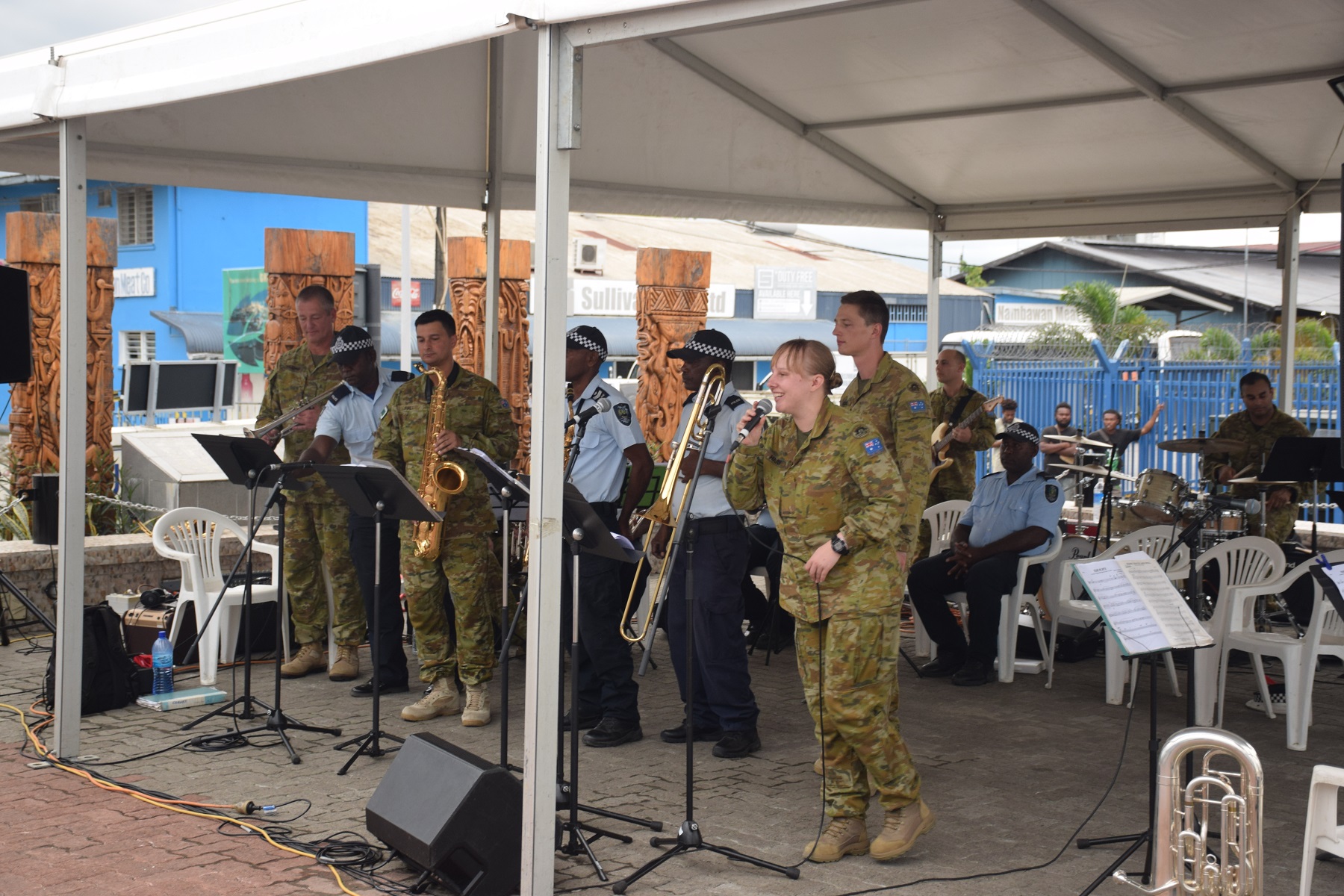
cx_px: 672
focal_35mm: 52
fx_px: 1960
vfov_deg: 25.8
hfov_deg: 37.9
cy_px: 448
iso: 400
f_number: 4.5
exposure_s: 1/80
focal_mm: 35
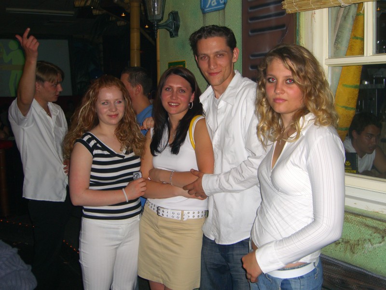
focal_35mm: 46
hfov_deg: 41.2
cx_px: 193
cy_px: 145
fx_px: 513
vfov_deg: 31.5
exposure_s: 1/60
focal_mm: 9.5
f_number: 3.1
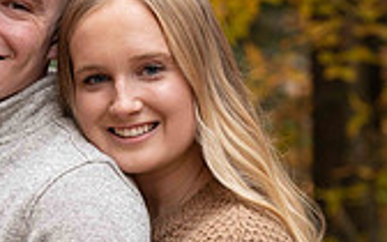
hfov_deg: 6.9
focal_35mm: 305
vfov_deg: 4.3
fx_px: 3217
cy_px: 237
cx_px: 46
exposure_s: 1/200
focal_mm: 112
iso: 400
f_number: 6.3
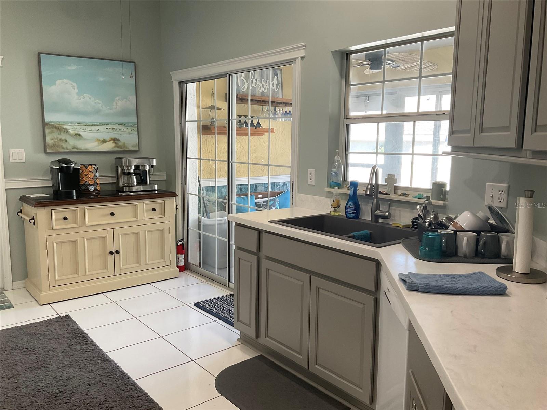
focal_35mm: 29
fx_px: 458
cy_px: 205
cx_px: 274
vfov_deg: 48.2
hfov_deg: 61.7
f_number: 1.8
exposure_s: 1/60
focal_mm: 3
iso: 50
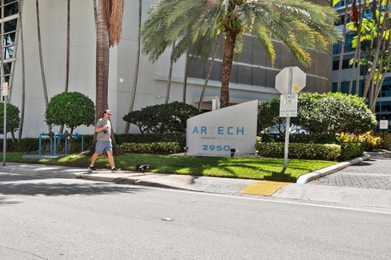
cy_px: 155
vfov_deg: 34.9
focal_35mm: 38
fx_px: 413
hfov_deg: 48.4
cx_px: 90
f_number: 8
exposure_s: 1/80
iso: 200
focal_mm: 16
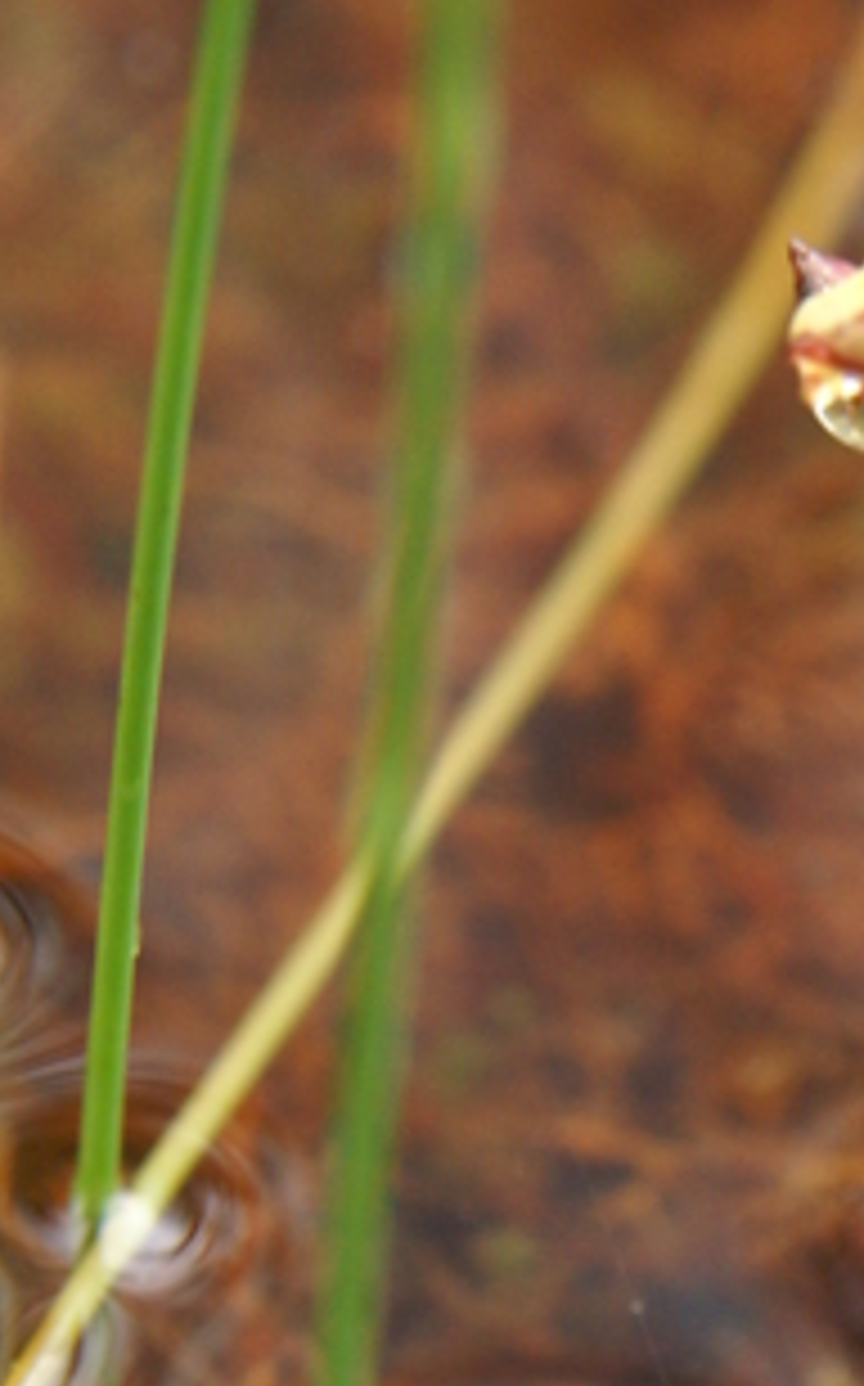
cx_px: 1066
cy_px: 1274
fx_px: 15740
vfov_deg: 5.0
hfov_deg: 3.1
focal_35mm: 417
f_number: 7.1
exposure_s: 1/40
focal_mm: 70
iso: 400
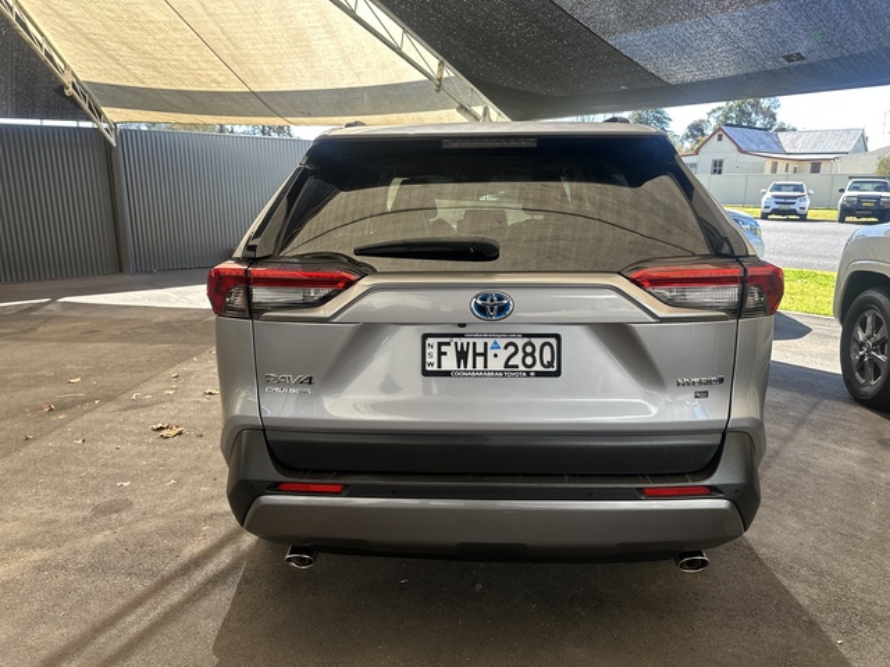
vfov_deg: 56.8
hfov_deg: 71.6
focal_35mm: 24
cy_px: 334
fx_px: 617
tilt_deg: -13.5
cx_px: 445
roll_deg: -0.1
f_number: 1.78
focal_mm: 6.86
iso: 80
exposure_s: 1/386
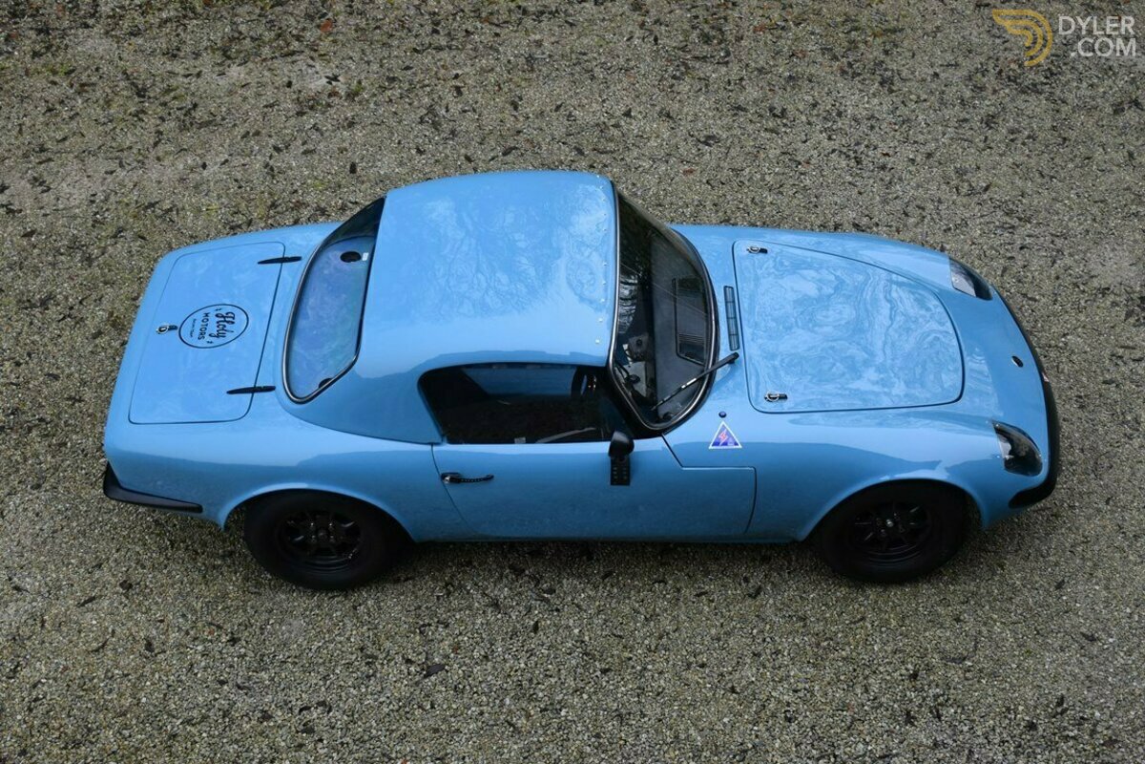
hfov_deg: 53.1
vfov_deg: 36.9
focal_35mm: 36
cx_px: 572
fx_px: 1145
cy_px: 382
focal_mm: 24
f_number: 3.8
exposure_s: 1/250
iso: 640
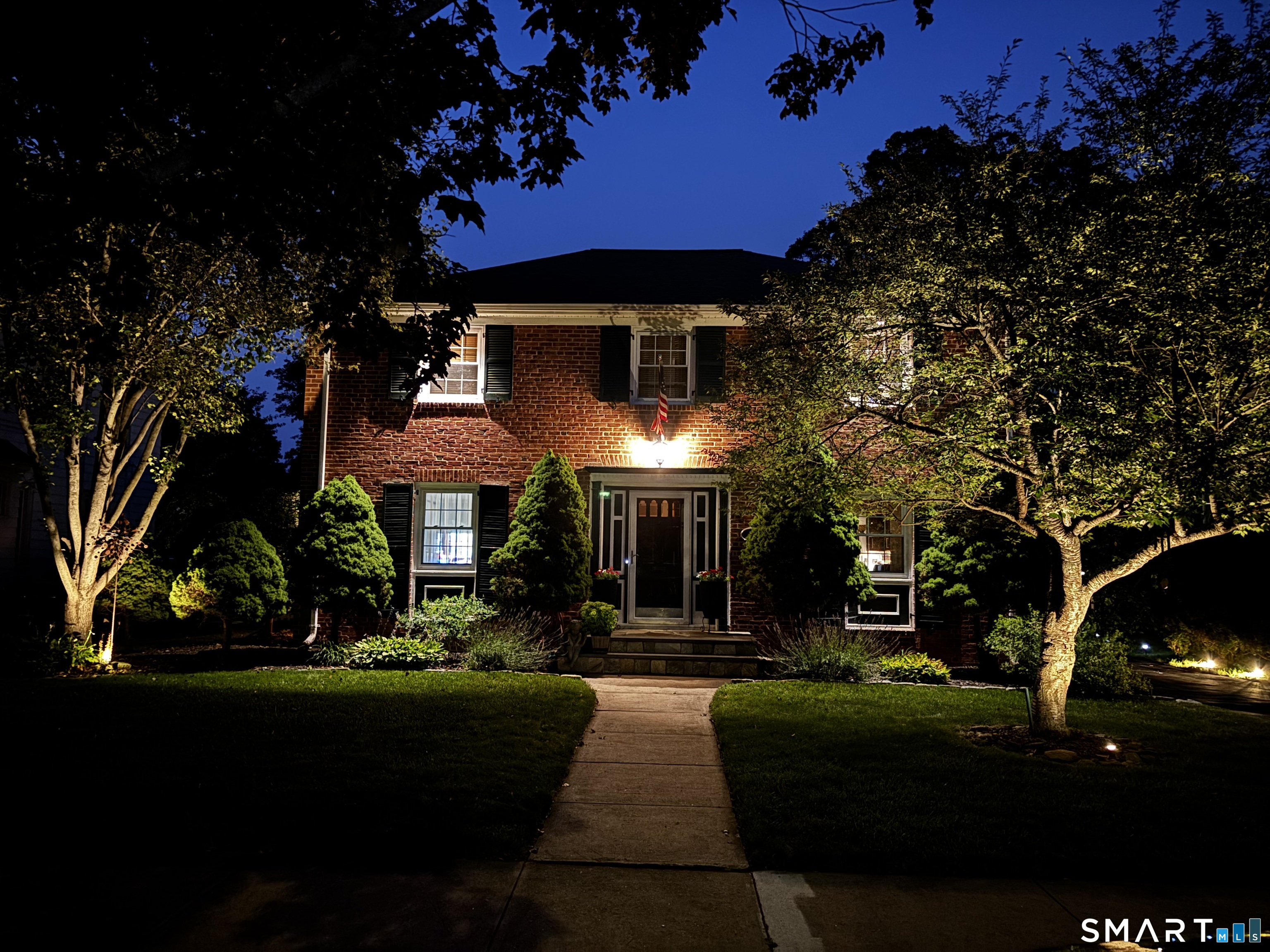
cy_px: 476
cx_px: 635
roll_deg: -0.9
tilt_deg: +5.4
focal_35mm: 26
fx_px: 954
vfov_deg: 53.1
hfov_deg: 67.3
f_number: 1.6
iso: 1000
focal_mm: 5.96
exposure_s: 1/5
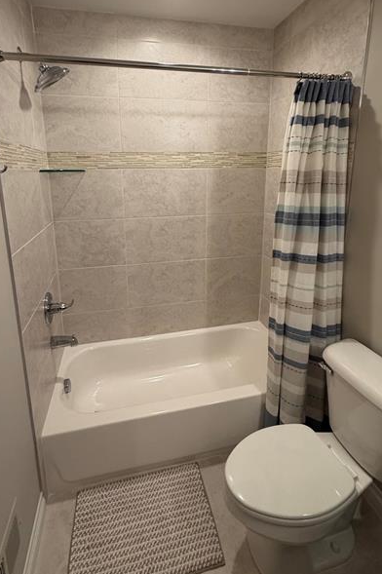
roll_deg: +0.3
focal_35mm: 19
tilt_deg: -12.2
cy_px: 238
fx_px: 303
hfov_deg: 64.4
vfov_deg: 86.1
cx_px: 180
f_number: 2.2
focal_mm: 2.22
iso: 250
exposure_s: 1/120
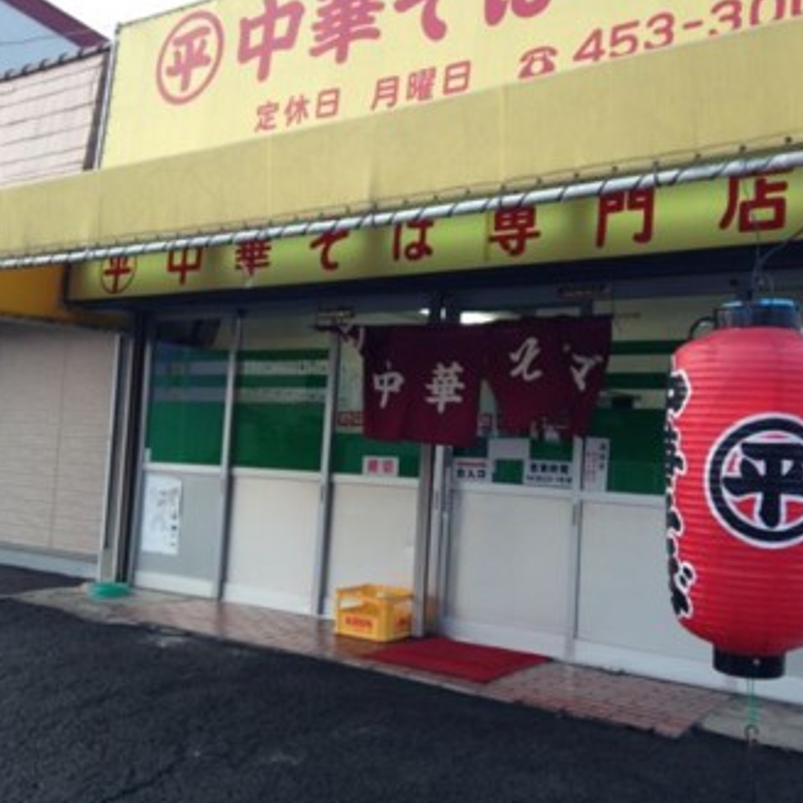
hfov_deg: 41.8
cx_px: 458
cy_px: 392
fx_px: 1050
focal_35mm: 40
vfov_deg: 41.9
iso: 50
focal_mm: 4.13
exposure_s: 1/121
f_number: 2.4
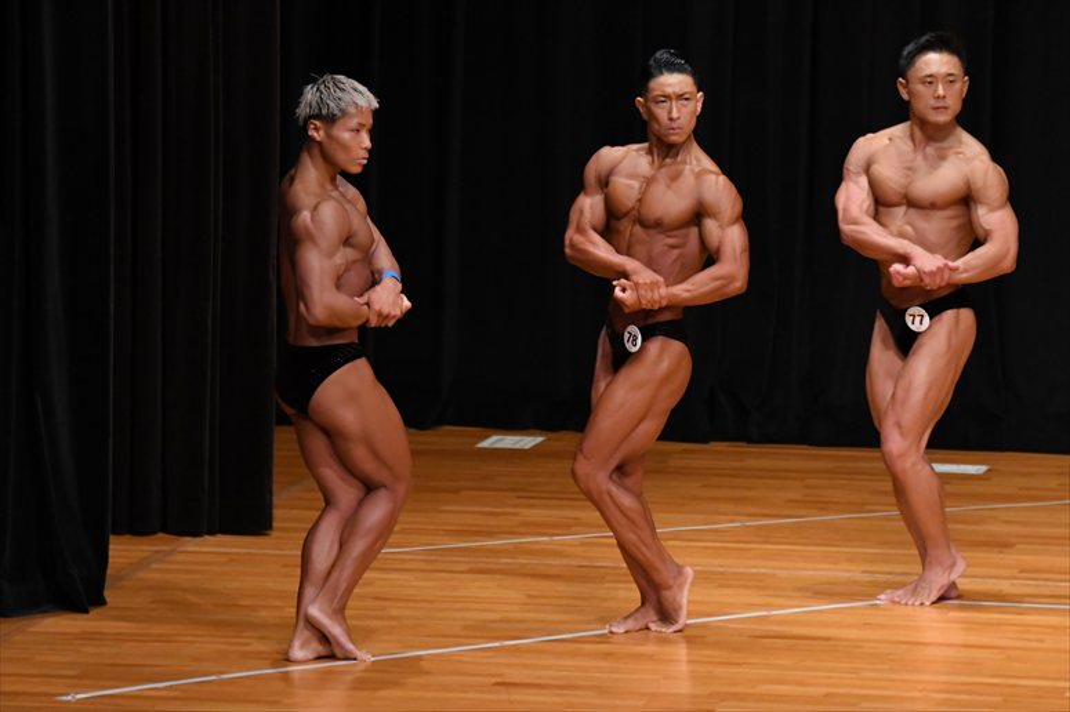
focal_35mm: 270
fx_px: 8021
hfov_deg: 7.6
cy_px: 356
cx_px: 535
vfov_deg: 5.1
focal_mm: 180
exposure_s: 1/400
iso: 4000
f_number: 5.6
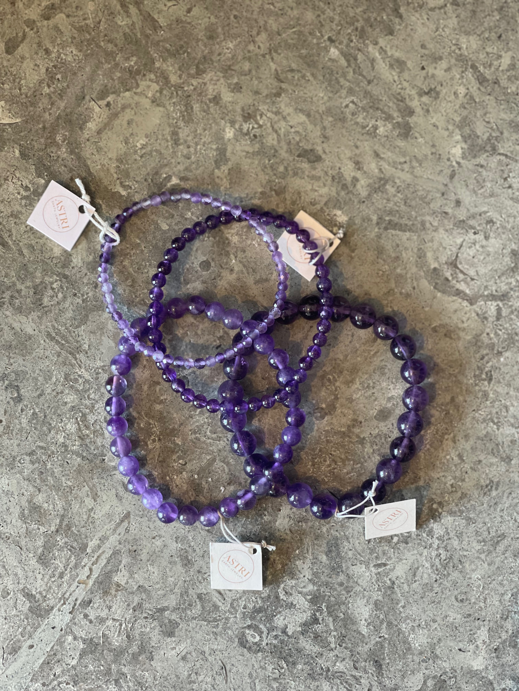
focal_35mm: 64
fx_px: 1279
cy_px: 346
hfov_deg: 22.9
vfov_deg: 30.3
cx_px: 260
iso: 160
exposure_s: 1/50
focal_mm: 7.5
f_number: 2.2
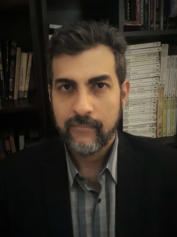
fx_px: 184
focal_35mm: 27
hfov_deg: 51.4
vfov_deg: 65.3
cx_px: 88
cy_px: 118
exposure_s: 1/10
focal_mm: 3.6
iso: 800
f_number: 1.9
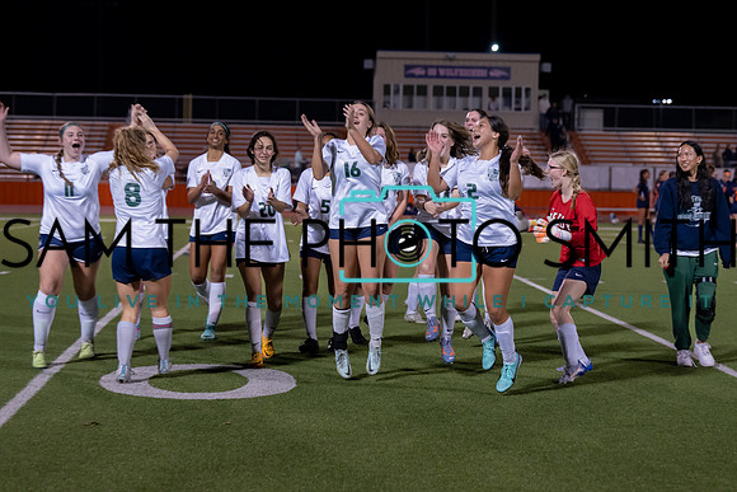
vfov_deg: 16.9
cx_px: 368
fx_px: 1659
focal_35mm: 81
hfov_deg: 25.1
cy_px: 246
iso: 3200
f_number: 3.5
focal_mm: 81
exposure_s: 1/320
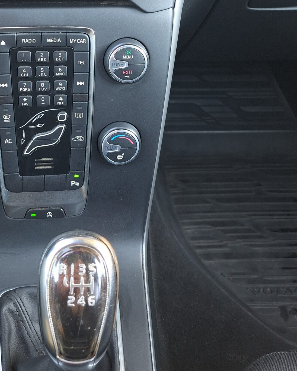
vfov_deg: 41.2
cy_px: 55
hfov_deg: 35.3
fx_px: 461
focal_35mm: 42
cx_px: 94
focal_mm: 5.54
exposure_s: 1/50
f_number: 1.8
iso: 250
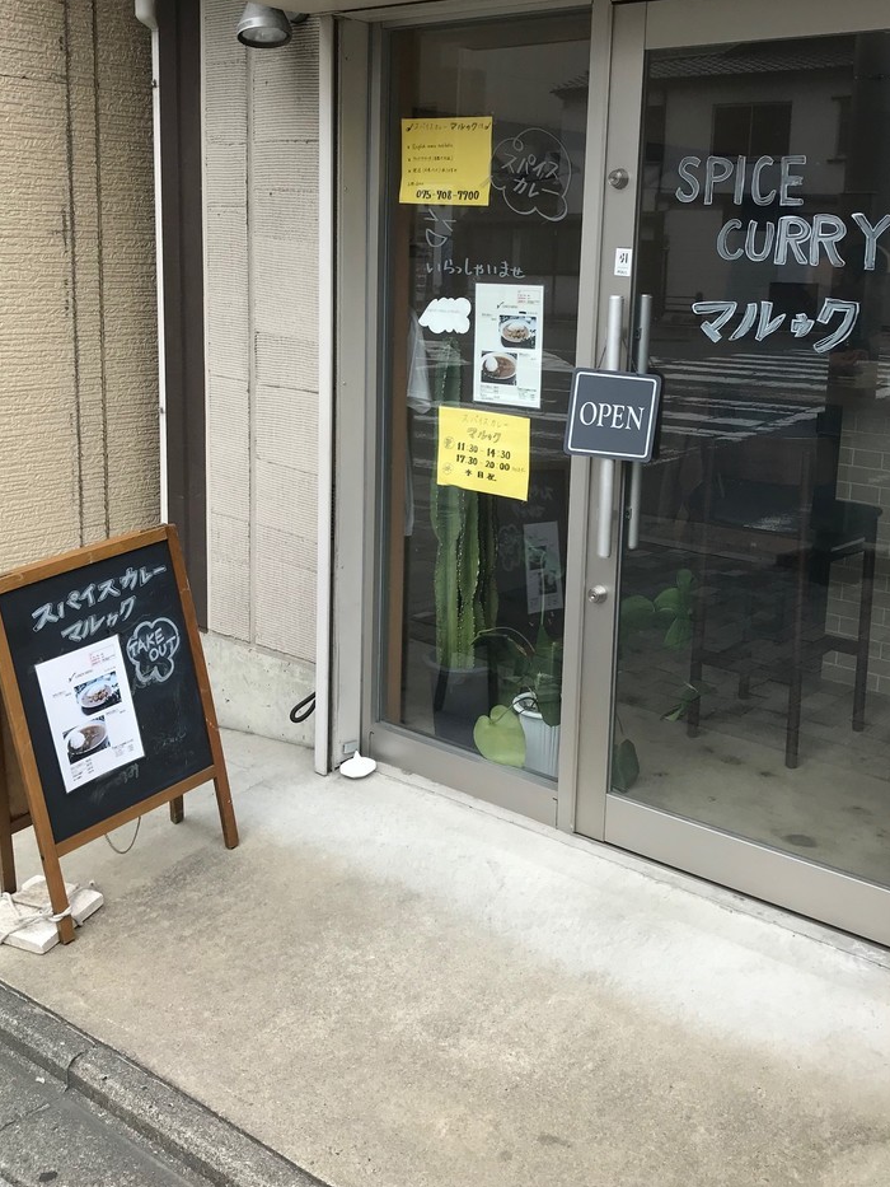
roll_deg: -2.3
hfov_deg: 39.7
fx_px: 1234
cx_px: 469
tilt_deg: -9.6
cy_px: 469
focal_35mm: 36
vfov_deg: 51.0
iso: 20
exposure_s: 1/679
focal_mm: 3.99
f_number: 1.8
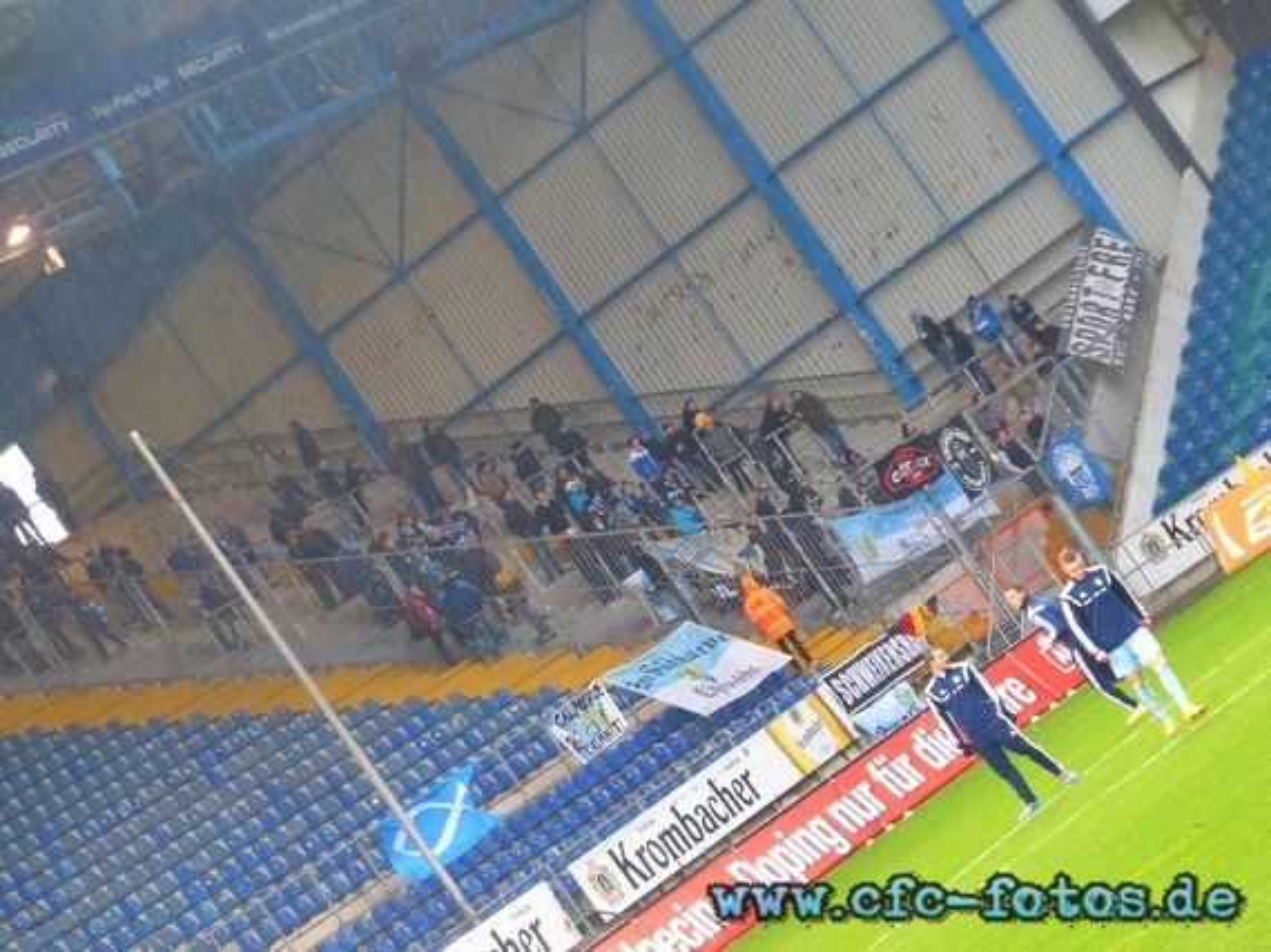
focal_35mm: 157
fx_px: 5762
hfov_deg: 12.6
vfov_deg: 9.4
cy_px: 476
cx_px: 636
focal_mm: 28.3
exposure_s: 1/80
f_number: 2.8
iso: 200
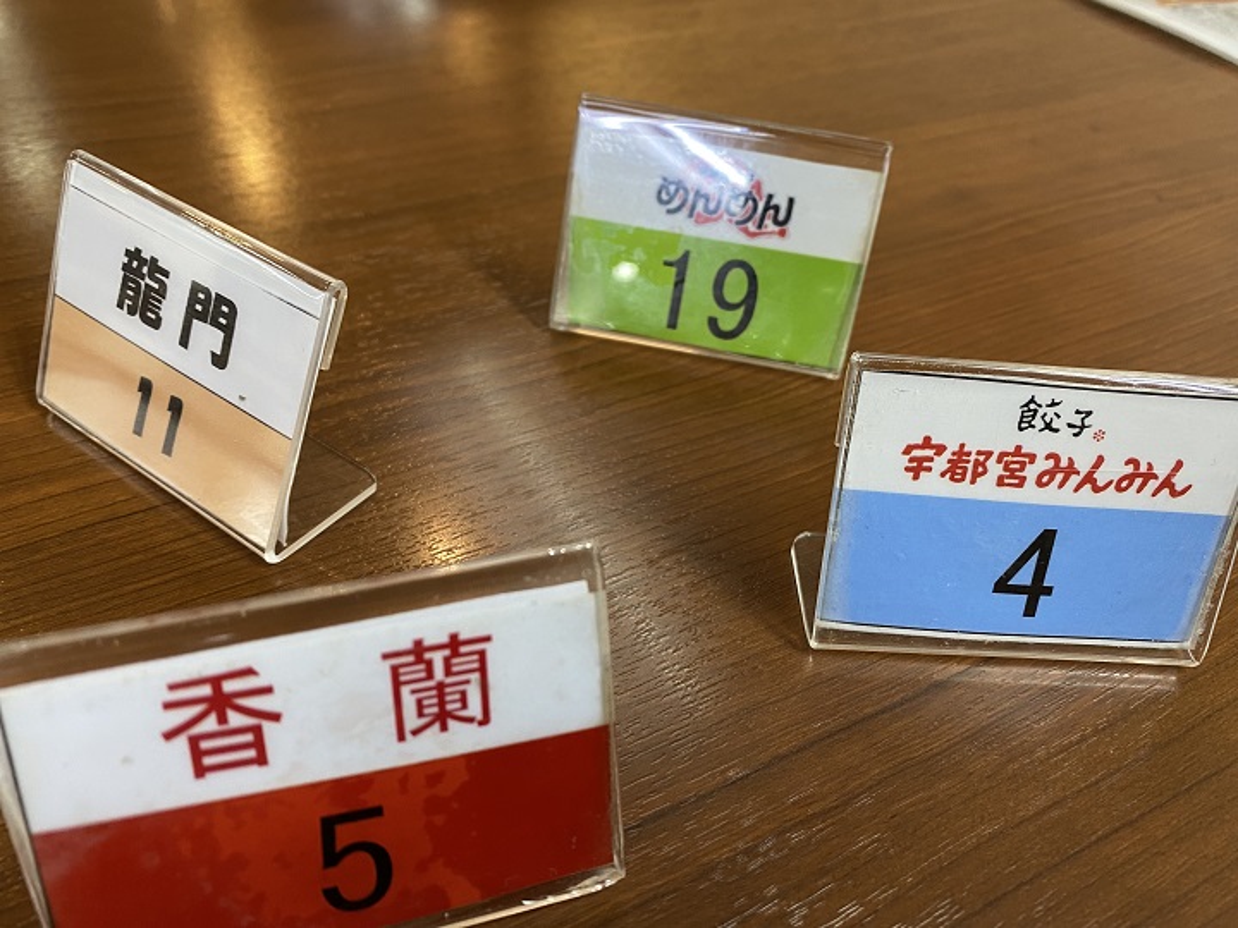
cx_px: 619
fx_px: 930
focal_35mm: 26
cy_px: 464
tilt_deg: -44.0
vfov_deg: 53.1
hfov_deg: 67.3
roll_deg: -6.1
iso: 160
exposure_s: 1/50
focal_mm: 4.25
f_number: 1.8
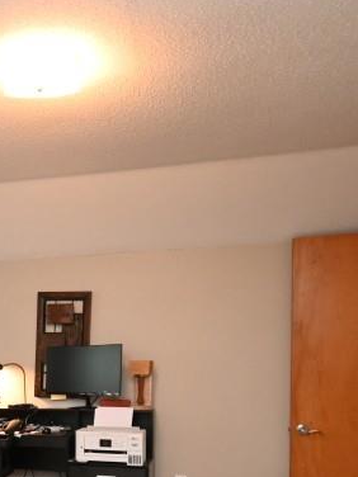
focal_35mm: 46
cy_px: 391
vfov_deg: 39.4
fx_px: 634
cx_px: -77
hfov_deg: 27.5
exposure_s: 1/60
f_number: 4.5
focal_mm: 10
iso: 1100
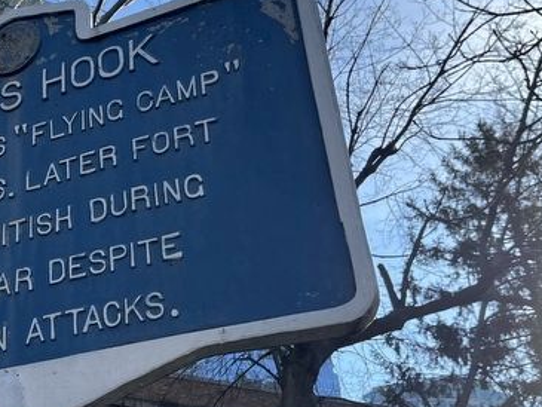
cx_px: 10
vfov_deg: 25.6
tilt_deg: +32.1
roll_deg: -3.3
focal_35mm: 57
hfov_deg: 31.4
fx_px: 893
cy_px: 153
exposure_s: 1/1536
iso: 50
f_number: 1.6
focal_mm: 5.1
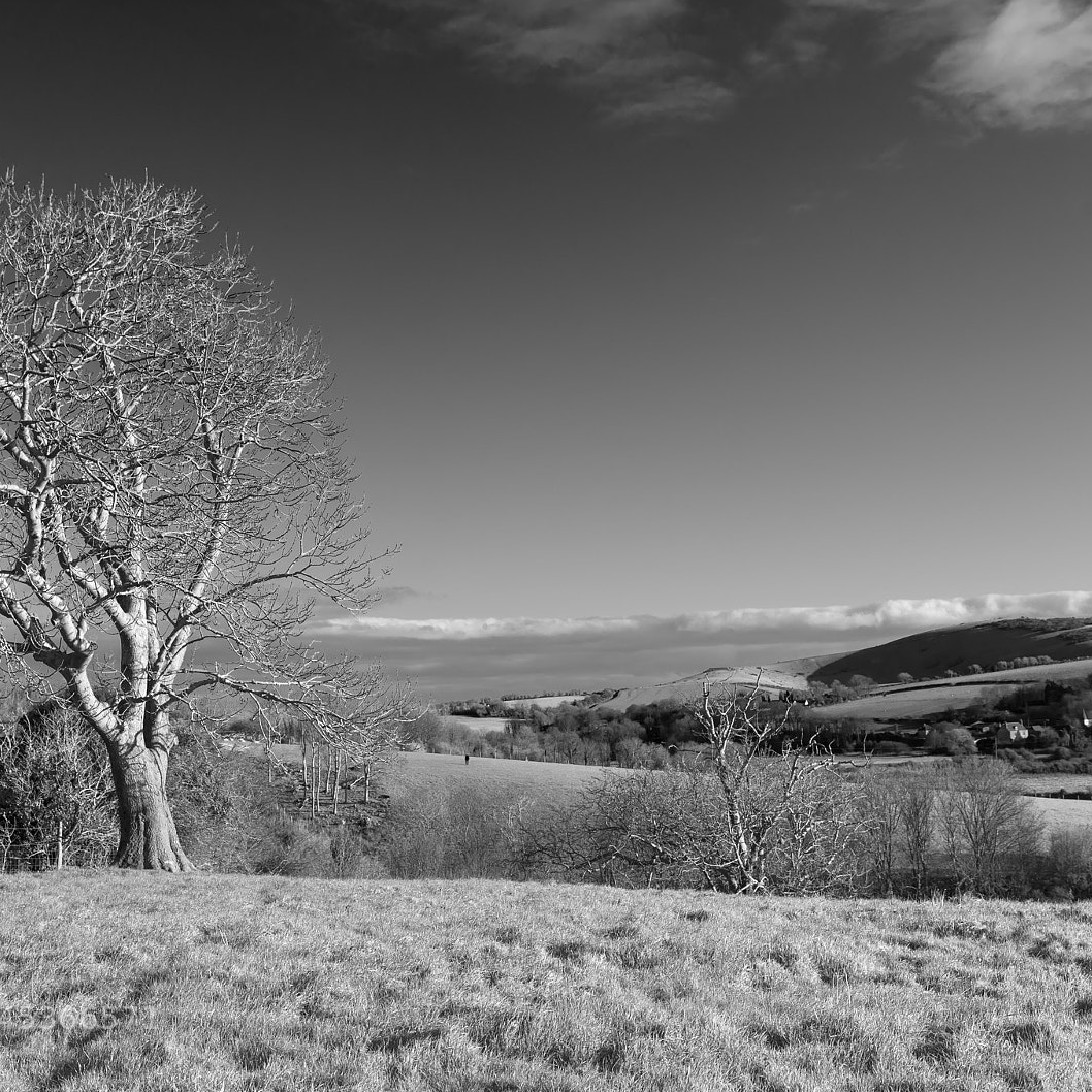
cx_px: 445
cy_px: 548
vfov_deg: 37.6
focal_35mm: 45
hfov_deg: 37.4
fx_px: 1606
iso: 250
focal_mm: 35
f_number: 8
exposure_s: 1/640
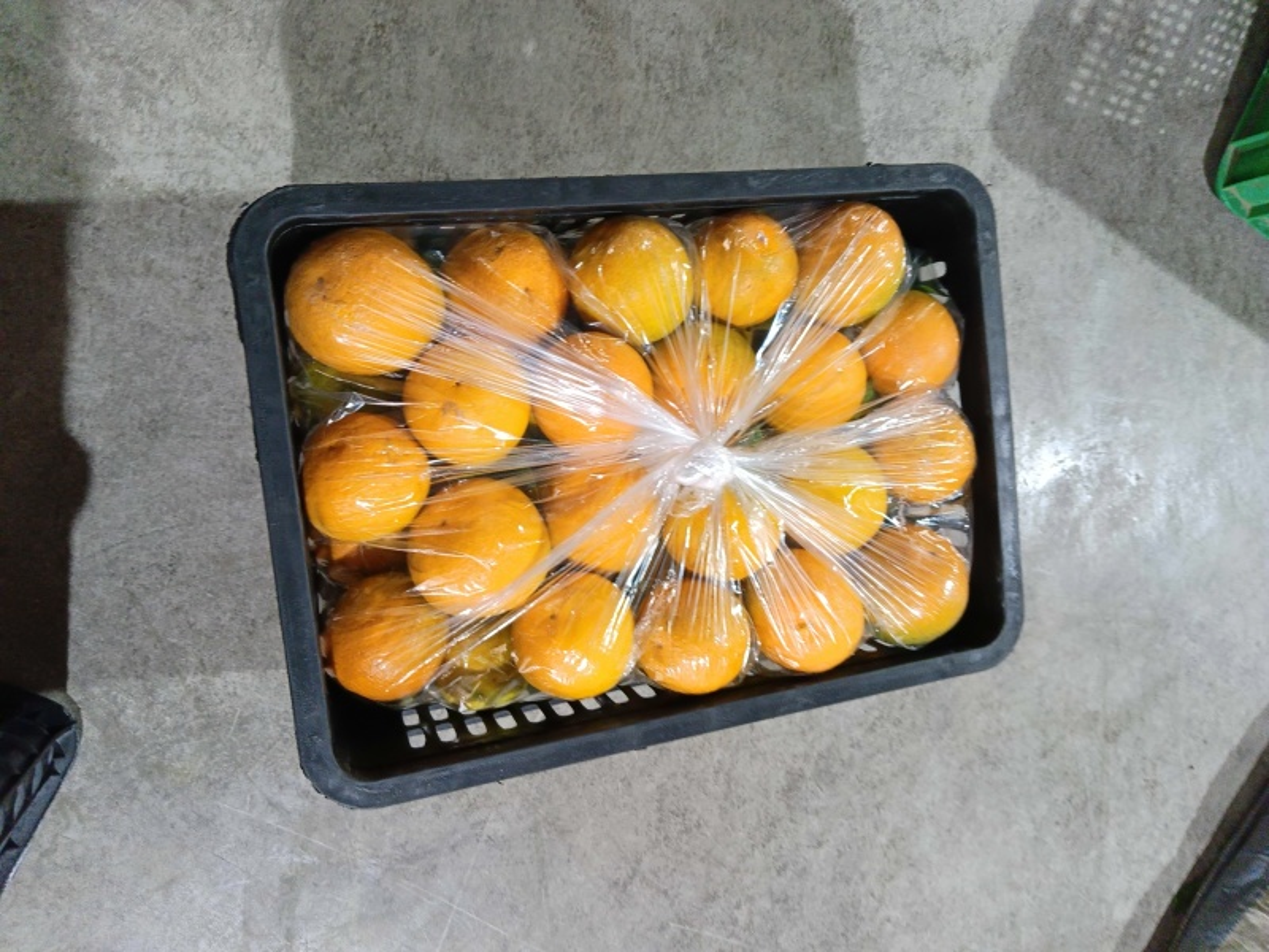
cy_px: 476
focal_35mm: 47
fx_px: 1723
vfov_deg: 30.9
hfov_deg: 40.4
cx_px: 634
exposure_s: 1/33.3
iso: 794
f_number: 1.8
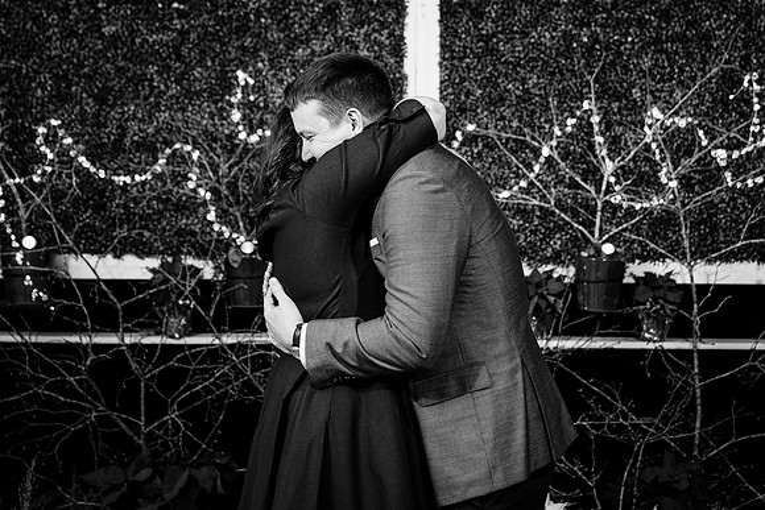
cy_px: 225
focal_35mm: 68
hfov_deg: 29.7
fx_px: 1440
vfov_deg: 20.1
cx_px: 448
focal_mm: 52
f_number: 2.8
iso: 2000
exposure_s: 1/100
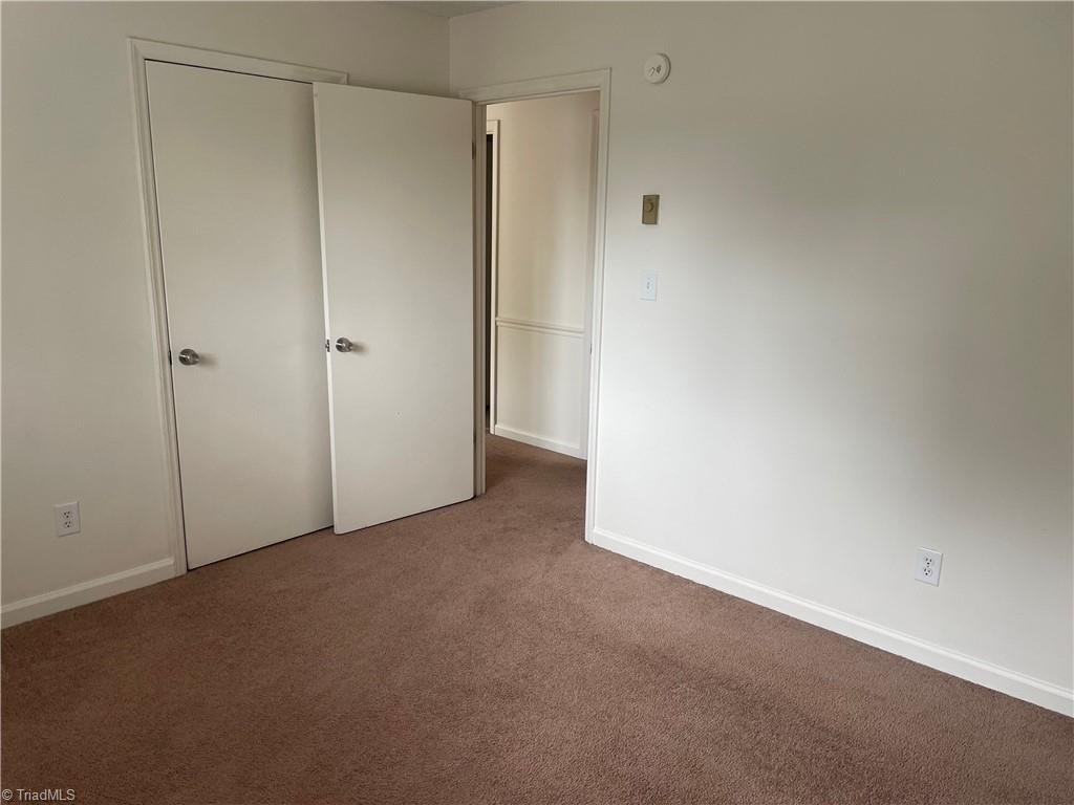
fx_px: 807
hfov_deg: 67.3
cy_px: 402
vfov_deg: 53.1
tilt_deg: -13.2
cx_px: 537
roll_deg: -0.8
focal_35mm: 26
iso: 80
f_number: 1.6
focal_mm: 4.2
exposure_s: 1/60
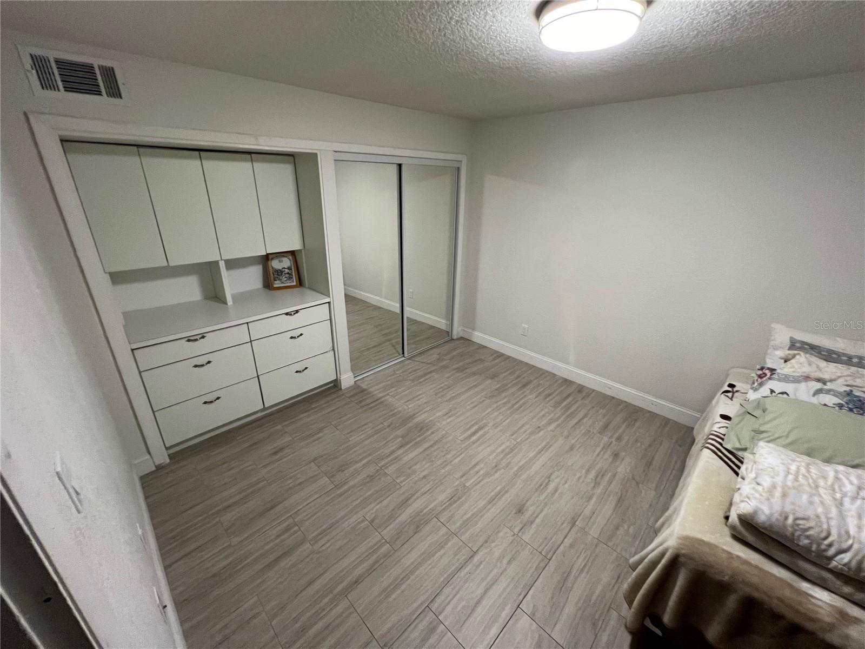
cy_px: 324
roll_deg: +0.1
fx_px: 325
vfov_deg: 89.9
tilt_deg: -22.4
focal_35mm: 13
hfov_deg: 106.2
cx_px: 432
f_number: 1.8
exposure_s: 1/60
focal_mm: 1.57
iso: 250
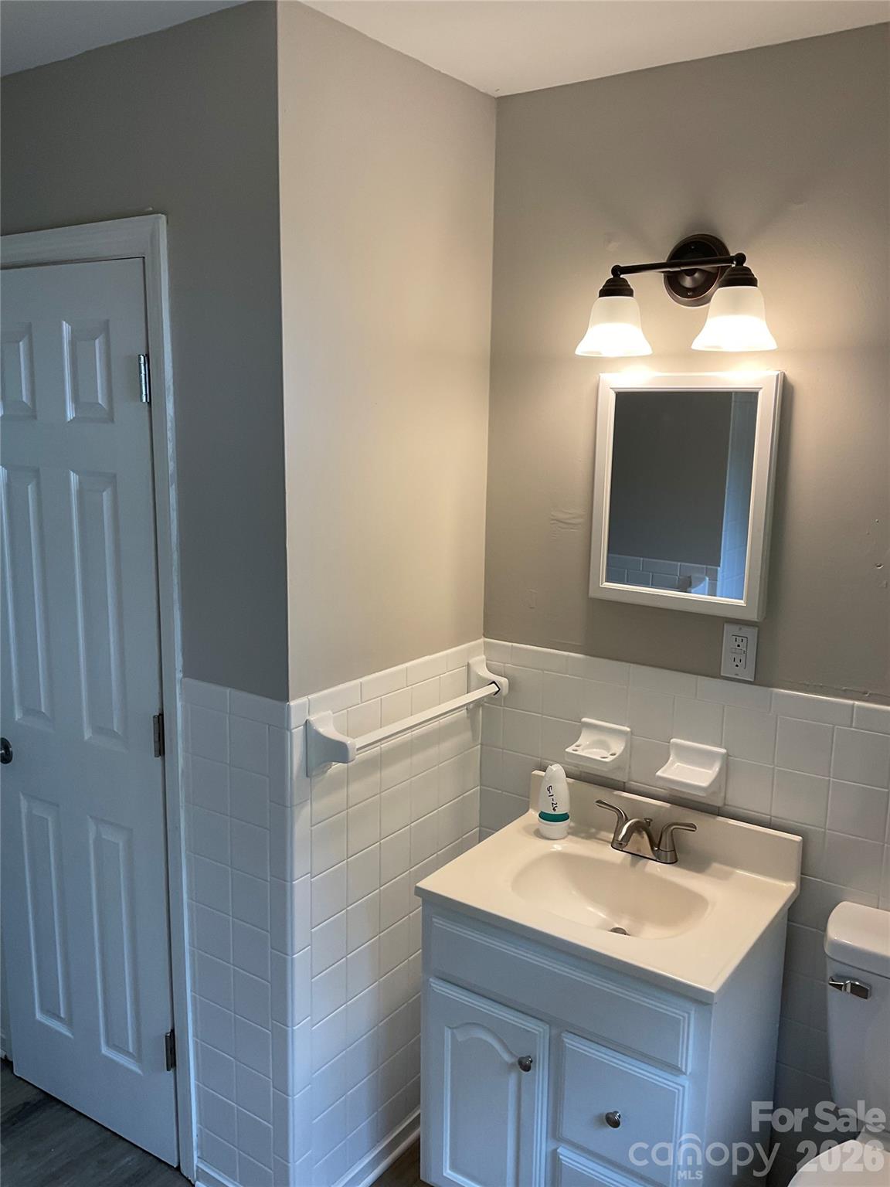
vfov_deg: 61.7
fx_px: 994
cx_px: 445
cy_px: 594
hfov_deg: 48.2
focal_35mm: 29
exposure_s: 1/60
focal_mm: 3
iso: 32
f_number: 1.8
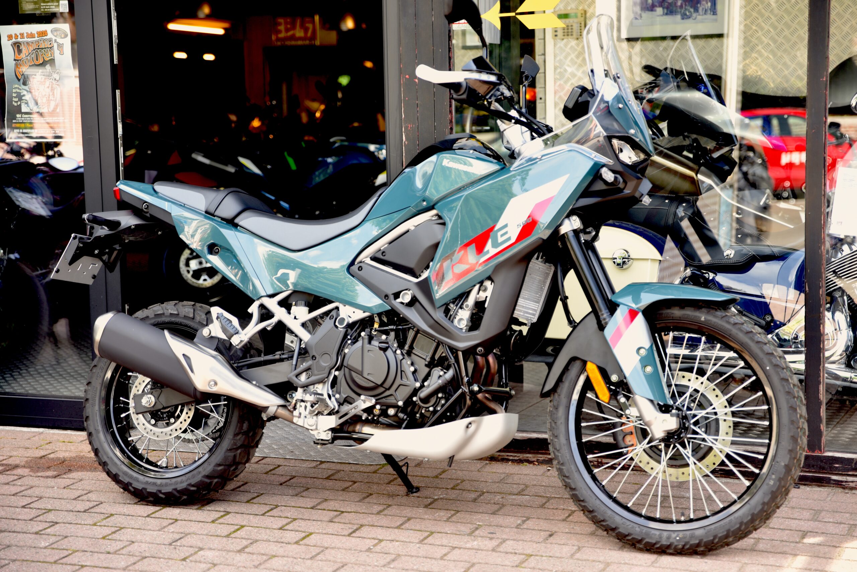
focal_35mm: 70
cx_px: 428
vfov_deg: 19.5
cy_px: 286
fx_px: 1667
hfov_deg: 28.8
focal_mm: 70
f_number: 4
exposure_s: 1/60
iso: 100
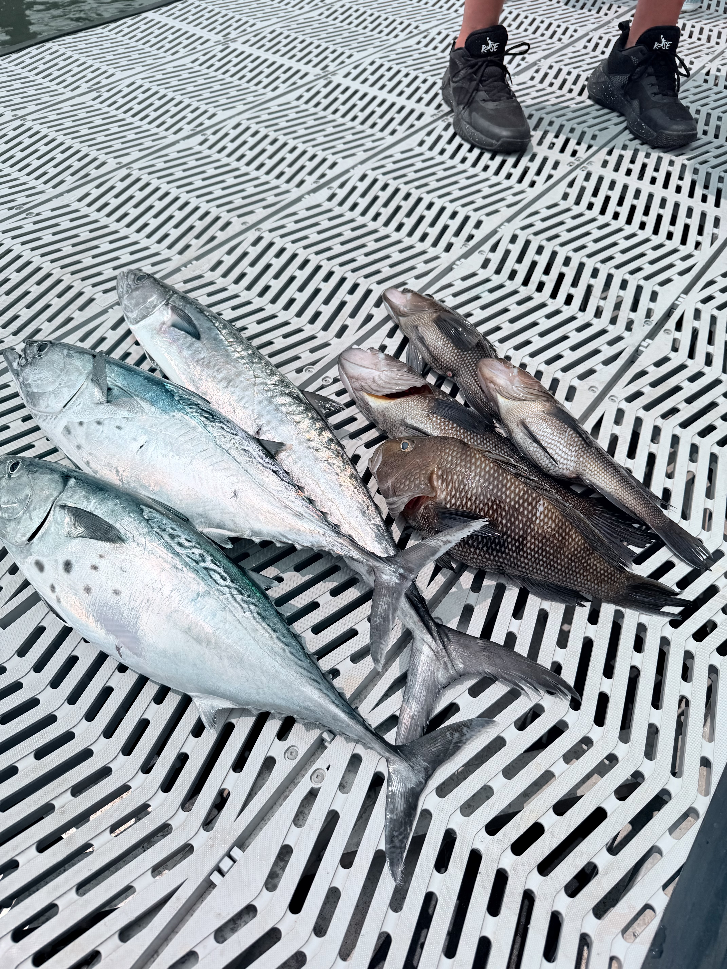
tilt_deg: -47.5
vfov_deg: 71.6
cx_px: 364
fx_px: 672
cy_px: 484
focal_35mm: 24
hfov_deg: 56.8
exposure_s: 1/14286
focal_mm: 6.76
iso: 80
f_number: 1.78
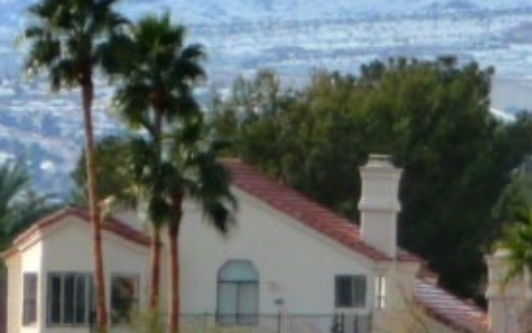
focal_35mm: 1163
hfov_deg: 1.8
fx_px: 16865
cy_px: -33
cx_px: 553
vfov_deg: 1.1
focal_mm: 47
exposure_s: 1/800
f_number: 4.9
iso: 160
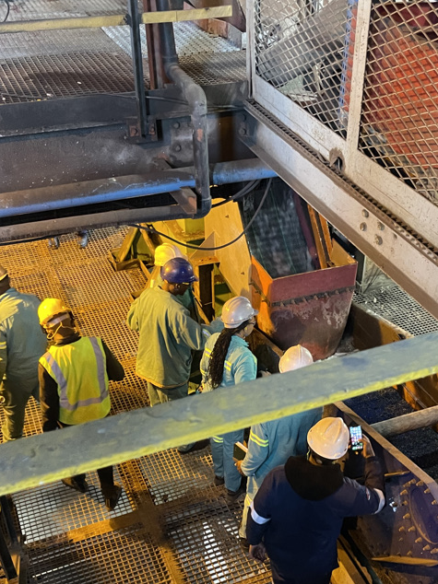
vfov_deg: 44.2
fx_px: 709
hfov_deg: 34.2
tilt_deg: -39.0
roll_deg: -1.5
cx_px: 265
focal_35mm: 42
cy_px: 390
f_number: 1.6
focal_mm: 4.2
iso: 320
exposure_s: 1/33
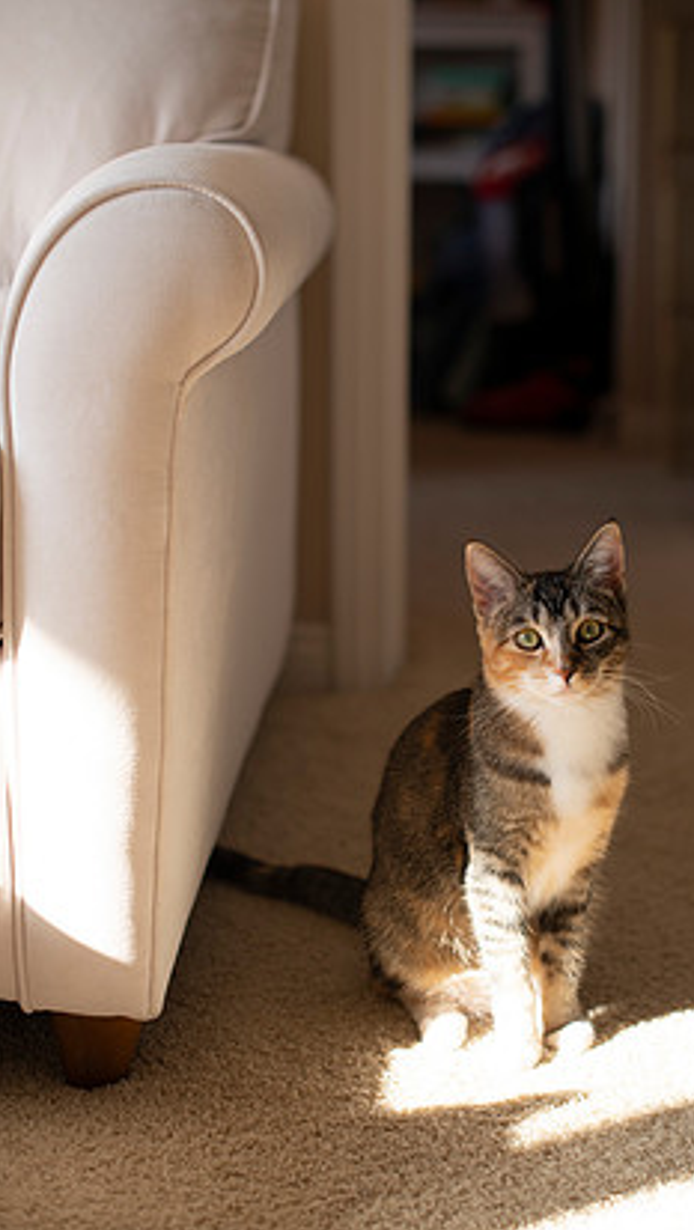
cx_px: 444
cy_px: 643
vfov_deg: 36.6
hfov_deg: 21.1
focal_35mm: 57
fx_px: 1861
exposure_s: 1/320
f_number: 2.5
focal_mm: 50
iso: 200
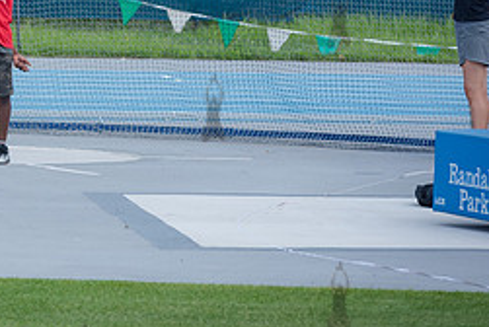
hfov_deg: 5.7
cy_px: 13
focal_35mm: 358
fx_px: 4868
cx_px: -39
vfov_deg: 3.8
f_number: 4.5
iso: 400
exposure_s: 1/1250
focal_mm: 155
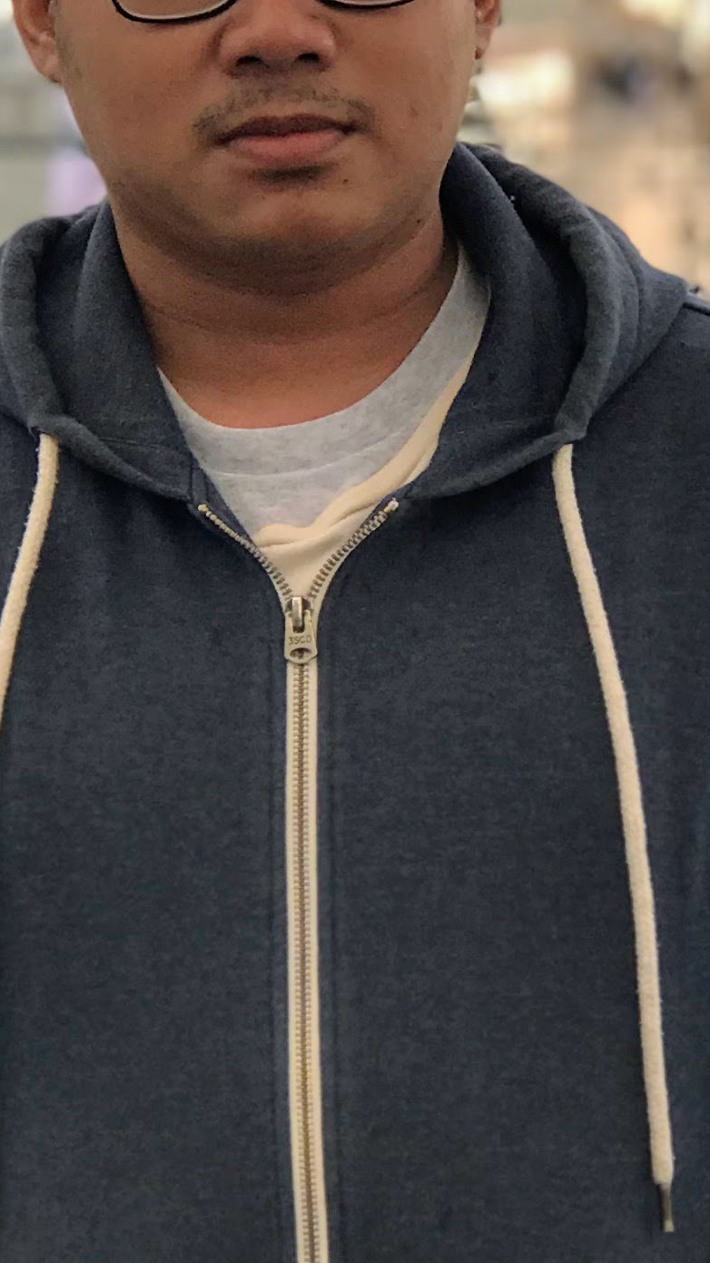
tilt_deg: -3.7
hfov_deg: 6.7
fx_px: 6027
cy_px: 458
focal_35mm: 180
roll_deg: +0.4
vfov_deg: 12.0
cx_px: 537
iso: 20
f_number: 2.8
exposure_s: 1/220
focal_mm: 6.6
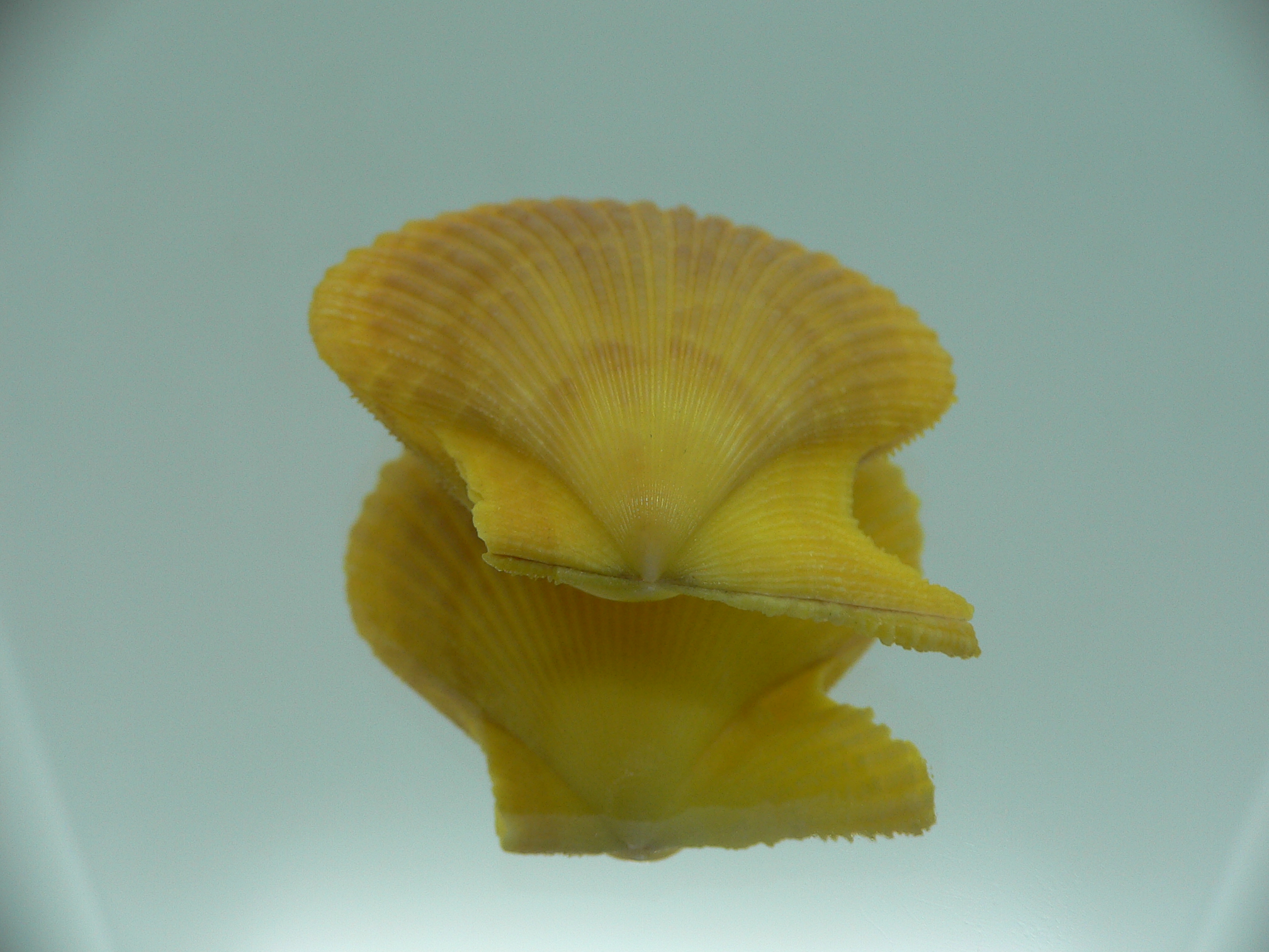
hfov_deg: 52.6
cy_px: 476
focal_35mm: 35
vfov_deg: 40.7
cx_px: 634
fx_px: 1283
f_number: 2.8
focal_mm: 4.6
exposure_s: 1/60
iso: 80
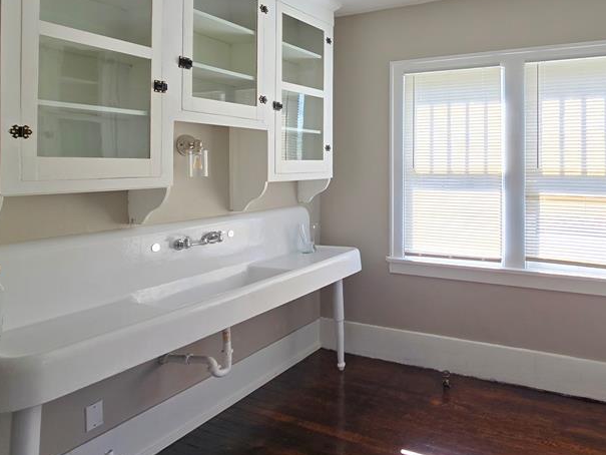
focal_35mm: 22
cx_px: 442
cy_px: 164
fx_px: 385
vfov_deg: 60.1
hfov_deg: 72.0
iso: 50
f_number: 2.2
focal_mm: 2.2
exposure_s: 1/237
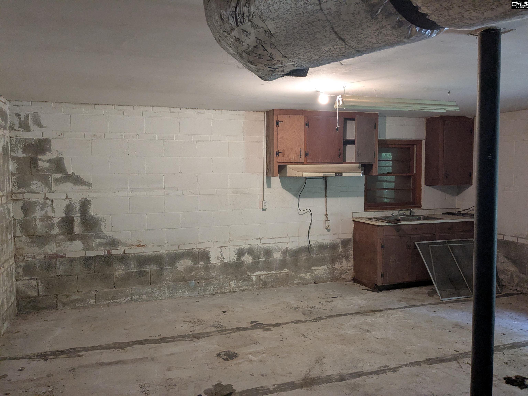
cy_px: 198
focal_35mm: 27
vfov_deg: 51.4
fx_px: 412
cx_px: 264
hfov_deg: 65.3
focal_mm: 4.38
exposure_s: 1/60
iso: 170
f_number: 1.73
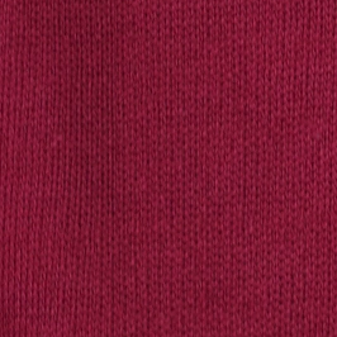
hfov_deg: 1.5
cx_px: 294
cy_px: -1202
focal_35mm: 1159
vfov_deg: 1.5
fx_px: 12766
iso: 320
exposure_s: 1/50
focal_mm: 84
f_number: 8
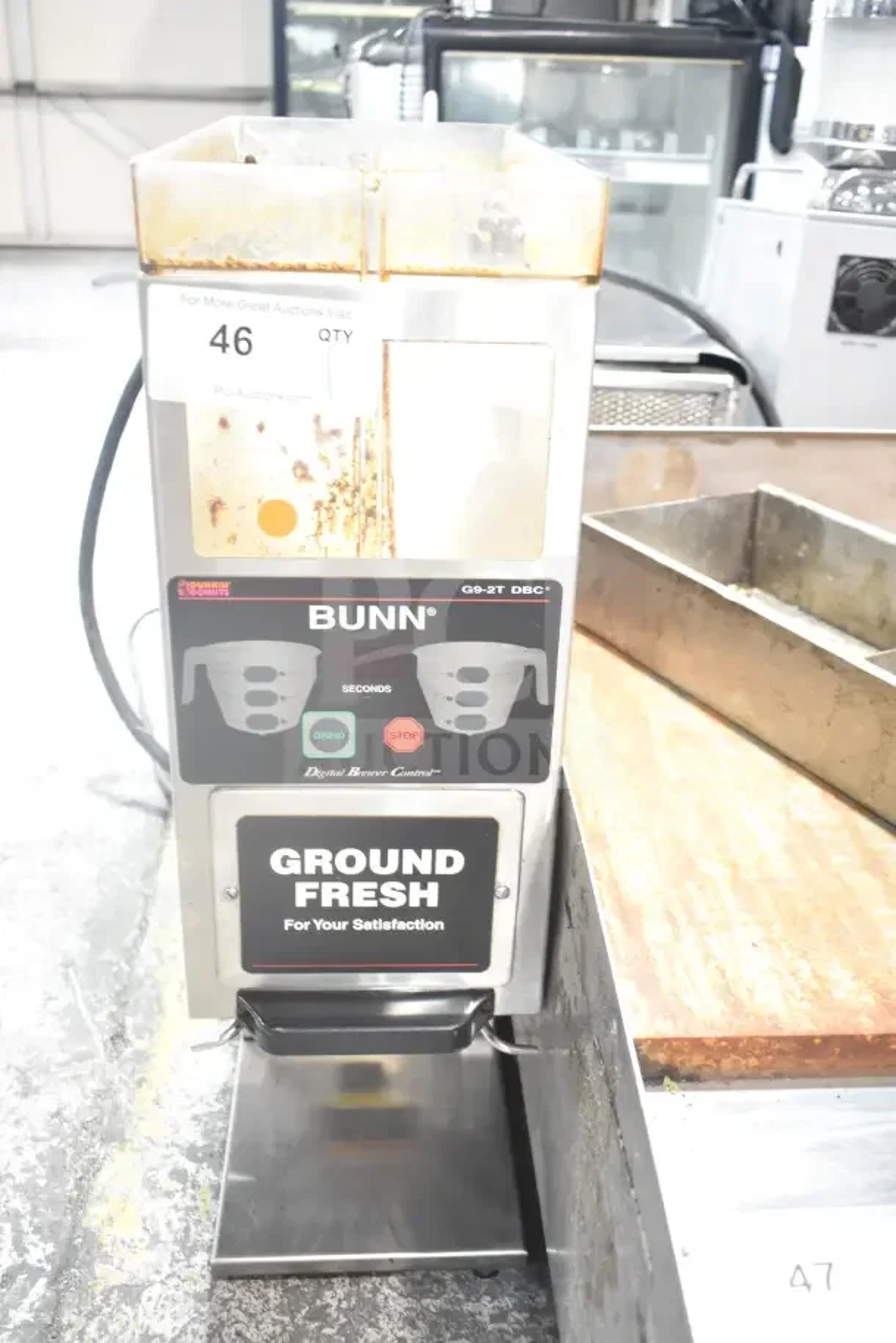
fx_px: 1287
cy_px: 672
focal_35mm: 34
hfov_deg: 38.4
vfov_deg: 55.1
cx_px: 448
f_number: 3.8
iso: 1800
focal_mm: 23
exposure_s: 1/40
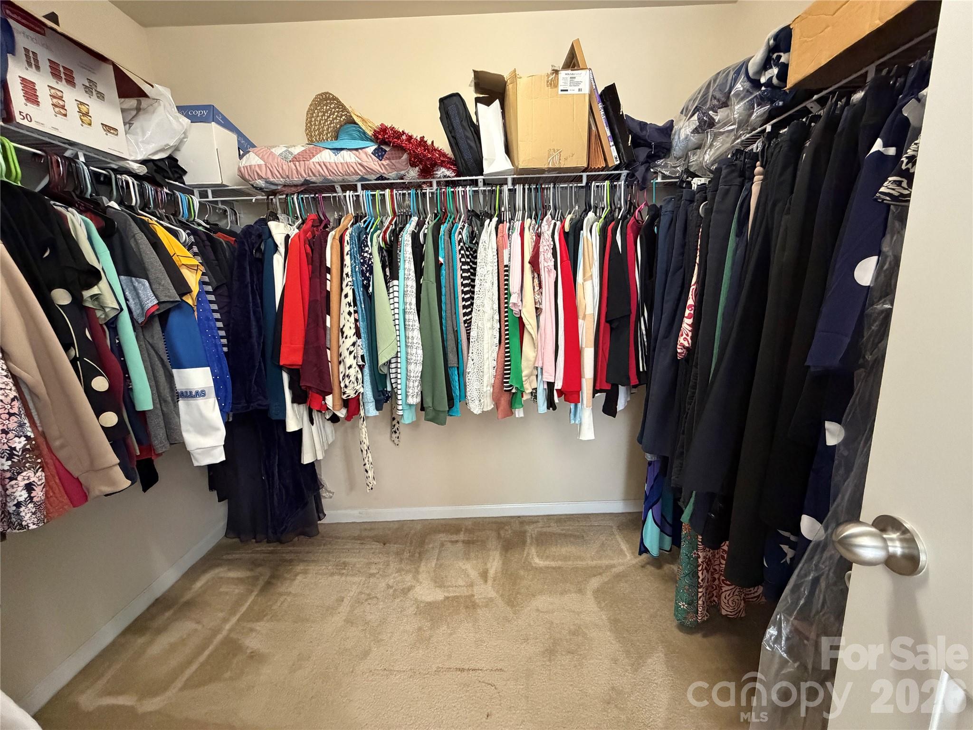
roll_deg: +2.5
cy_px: 365
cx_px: 486
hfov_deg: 102.1
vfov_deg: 85.7
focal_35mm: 14
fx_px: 394
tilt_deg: -10.9
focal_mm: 2.22
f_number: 2.2
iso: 1000
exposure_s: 1/60
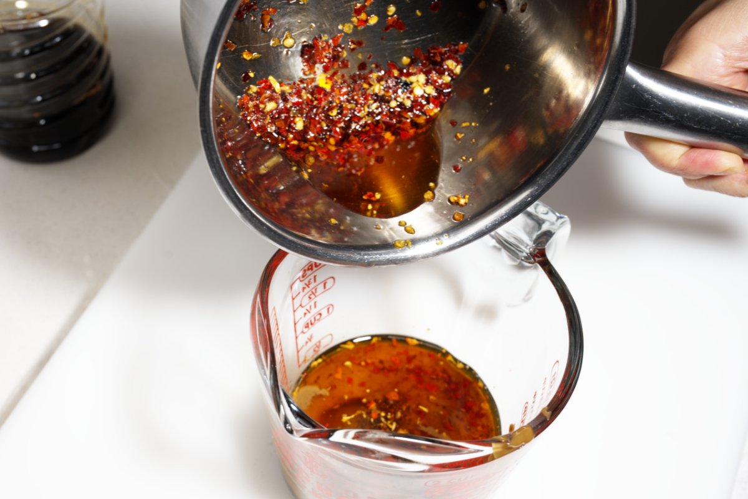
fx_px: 956
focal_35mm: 46
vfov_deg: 29.2
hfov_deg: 42.7
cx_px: 374
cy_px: 250
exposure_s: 1/100
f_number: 8
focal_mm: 46
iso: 100
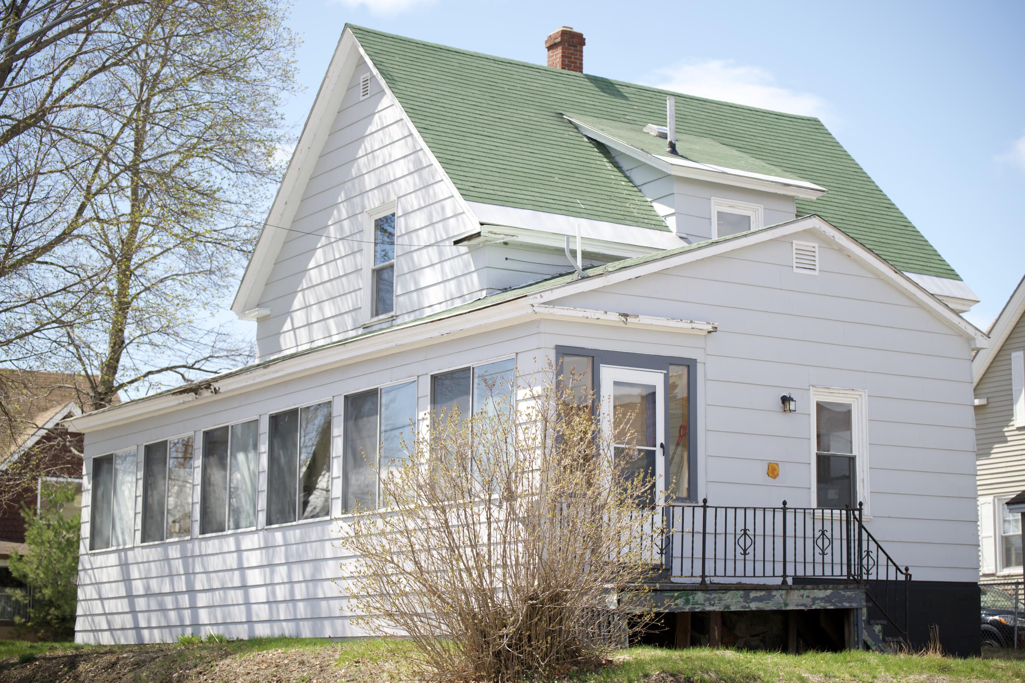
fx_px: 1993
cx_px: 512
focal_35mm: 70
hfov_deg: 28.8
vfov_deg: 19.5
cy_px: 342
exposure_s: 1/500
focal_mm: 70
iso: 64
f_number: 2.8
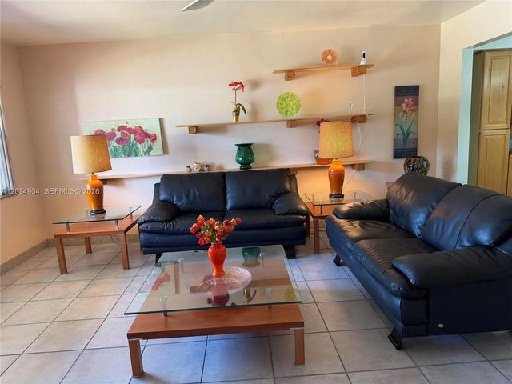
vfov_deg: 56.8
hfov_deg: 71.6
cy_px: 192
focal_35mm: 24
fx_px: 355
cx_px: 256
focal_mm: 6.76
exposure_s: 1/60
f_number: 1.78
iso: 125
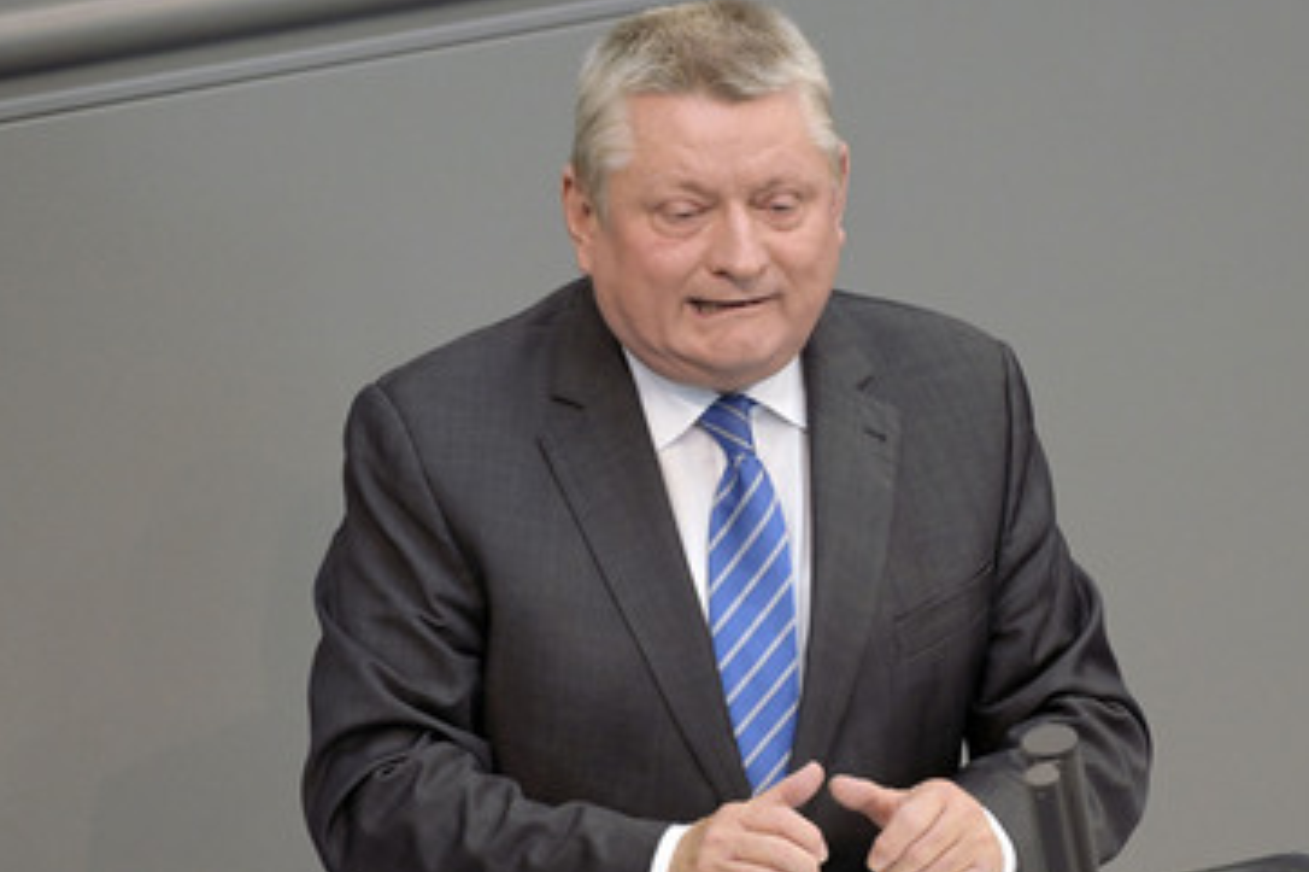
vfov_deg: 2.5
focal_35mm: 560
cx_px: 776
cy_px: 485
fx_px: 20352
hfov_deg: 3.7
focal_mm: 450
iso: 8000
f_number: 5.6
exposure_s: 1/400
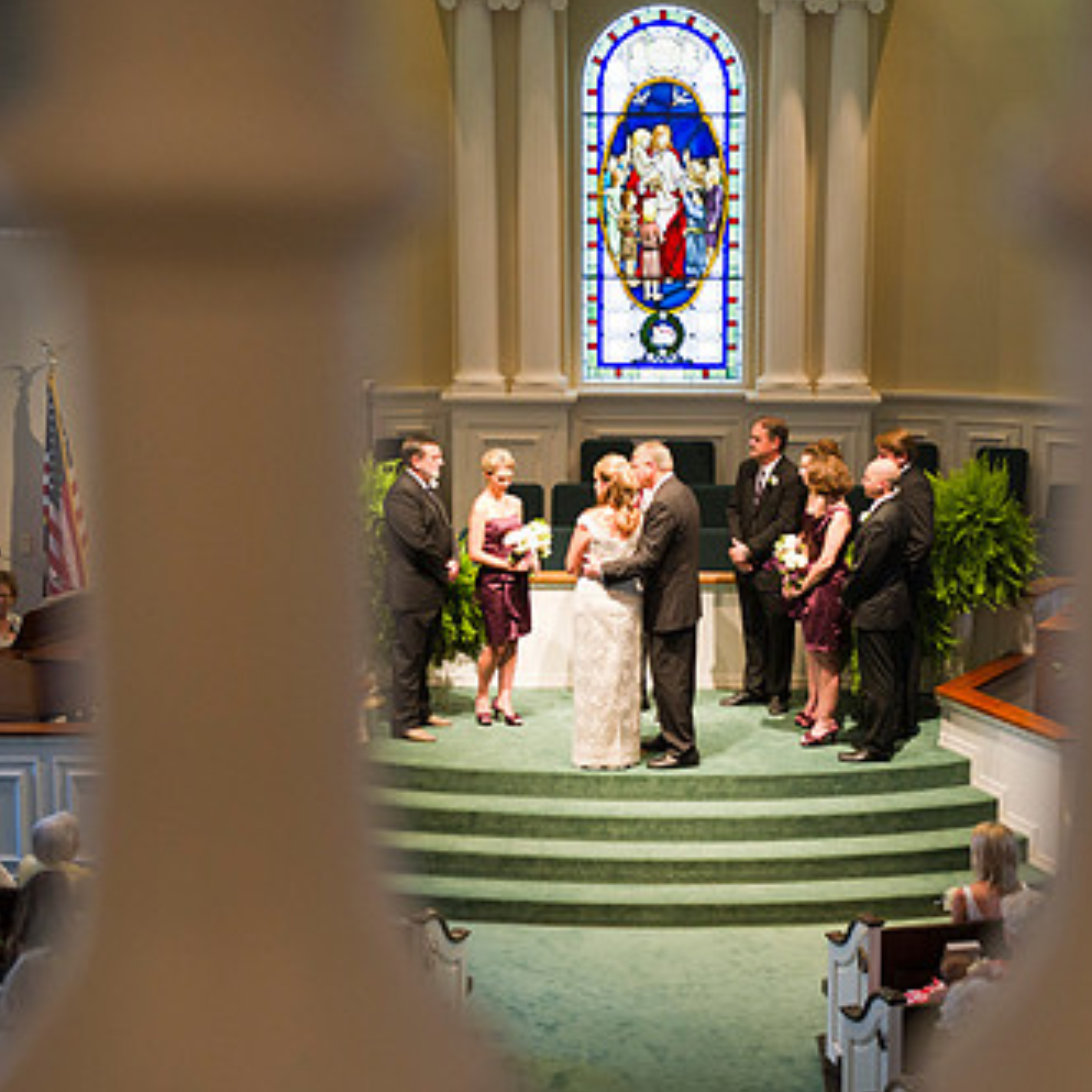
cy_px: 567
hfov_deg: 25.6
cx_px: 693
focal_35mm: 67
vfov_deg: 25.7
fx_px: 2391
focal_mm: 45
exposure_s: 1/50
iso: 1600
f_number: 2.8
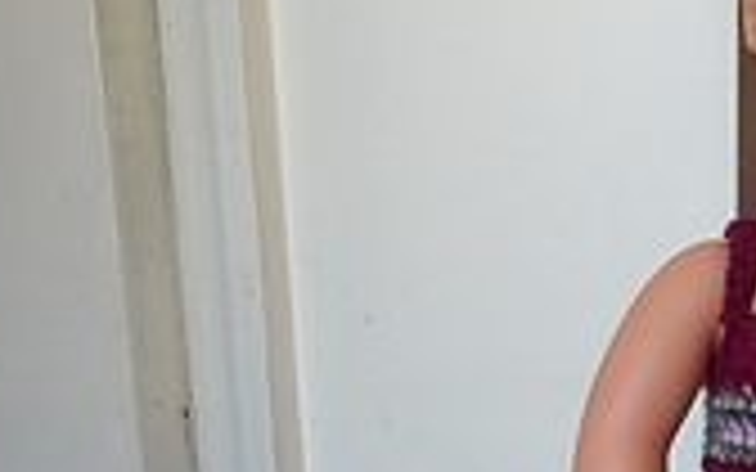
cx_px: 842
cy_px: 578
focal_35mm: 104
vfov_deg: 12.3
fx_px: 2143
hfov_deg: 19.2
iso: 110
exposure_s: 1/30
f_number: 3.3
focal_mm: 5.9
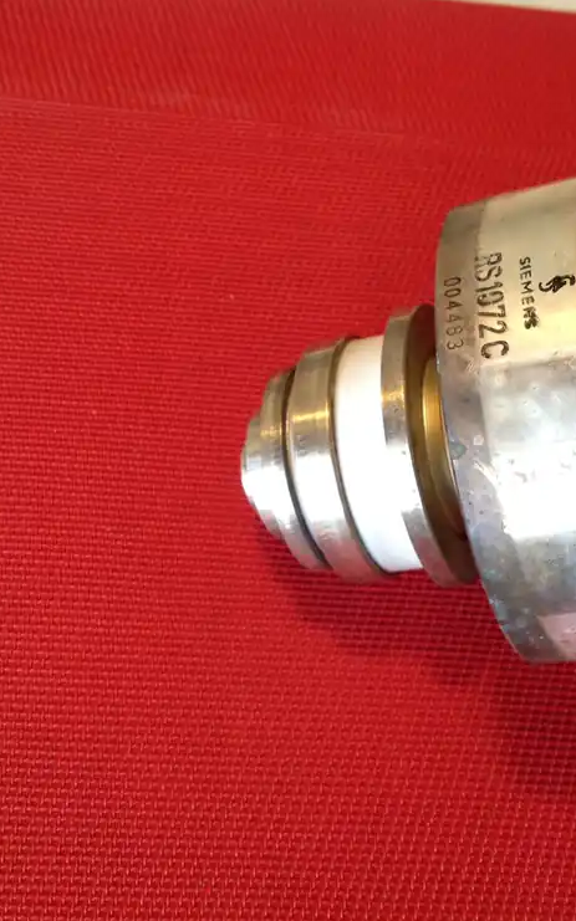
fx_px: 1256
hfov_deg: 25.7
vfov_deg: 40.3
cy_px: 461
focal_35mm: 50
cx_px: 374
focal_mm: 4.28
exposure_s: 1/24
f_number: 2.4
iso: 64
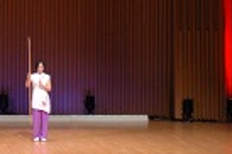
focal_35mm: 383
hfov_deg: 5.4
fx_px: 2465
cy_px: -22
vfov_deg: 3.6
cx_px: -76
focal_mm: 70
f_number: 4.5
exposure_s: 1/20
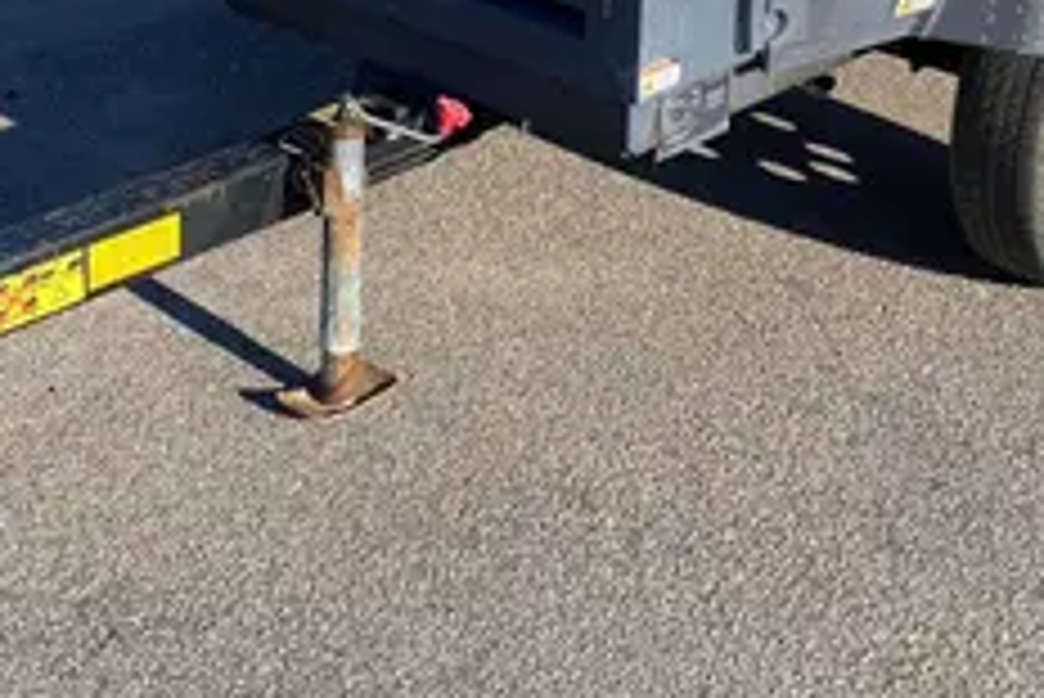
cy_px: -56
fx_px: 1857
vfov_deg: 20.4
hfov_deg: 31.4
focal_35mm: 64
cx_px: 454
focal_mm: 4.25
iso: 32
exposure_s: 1/2625
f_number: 1.8
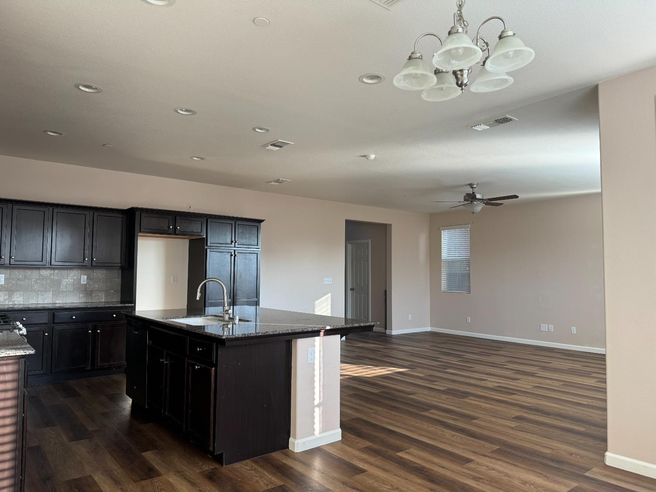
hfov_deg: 71.6
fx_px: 455
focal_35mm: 24
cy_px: 246
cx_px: 328
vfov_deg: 56.8
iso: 125
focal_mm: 6.76
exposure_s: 1/121
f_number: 1.78
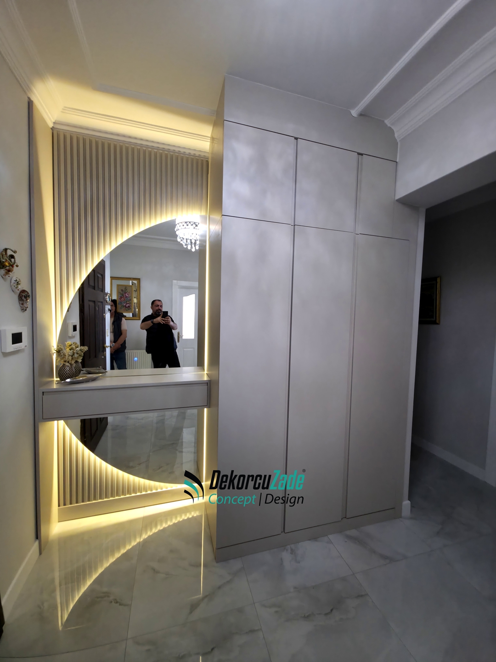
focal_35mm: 13
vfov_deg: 106.2
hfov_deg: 89.9
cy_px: 331
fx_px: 248
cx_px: 248
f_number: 1.9
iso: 125
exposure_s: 1/25
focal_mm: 2.2
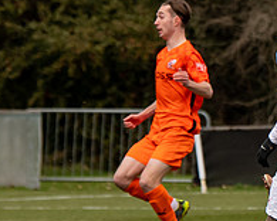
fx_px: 6395
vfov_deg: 2.0
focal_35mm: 780
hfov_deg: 2.5
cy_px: 139
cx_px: 363
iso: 500
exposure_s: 1/1600
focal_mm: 130
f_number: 4
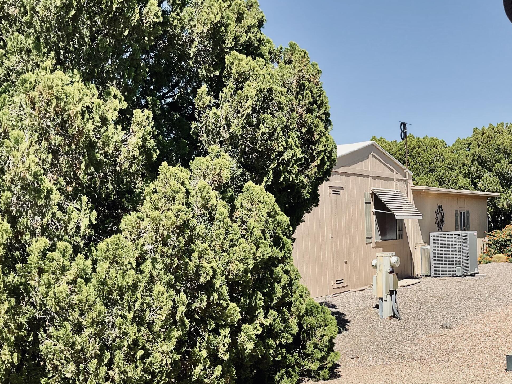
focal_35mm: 45
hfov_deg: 41.0
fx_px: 666
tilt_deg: -2.6
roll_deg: +0.8
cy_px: 257
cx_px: 379
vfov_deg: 31.9
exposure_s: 1/1984
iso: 16
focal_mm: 3
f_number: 1.8
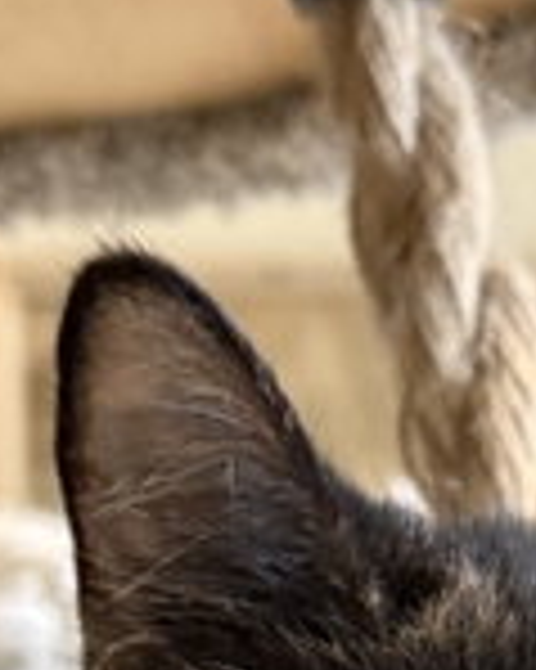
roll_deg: +0.6
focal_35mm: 105
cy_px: 1187
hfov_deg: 14.6
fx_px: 2084
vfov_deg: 15.7
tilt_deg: -3.2
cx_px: 446
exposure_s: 1/40
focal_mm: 6.76
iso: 640
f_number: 1.78
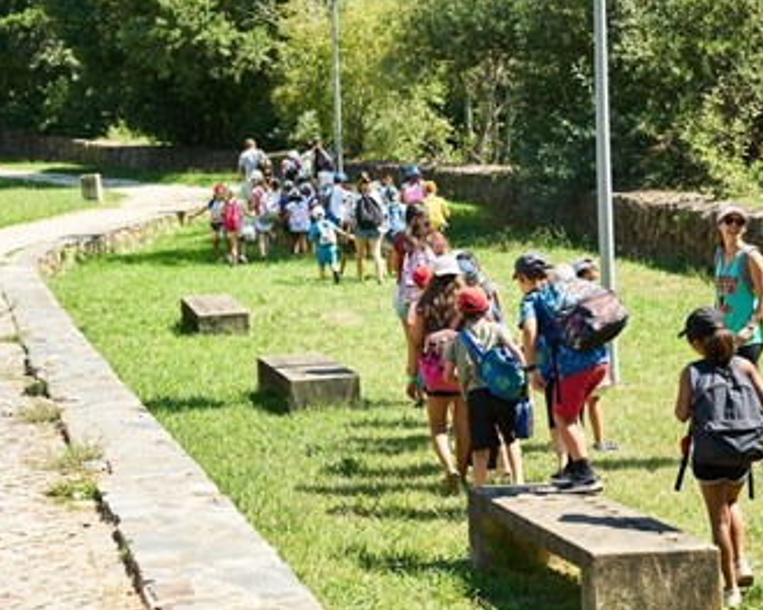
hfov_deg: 19.8
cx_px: 325
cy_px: 303
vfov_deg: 15.9
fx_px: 2190
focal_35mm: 97
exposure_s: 1/400
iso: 200
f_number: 5.6
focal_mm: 85
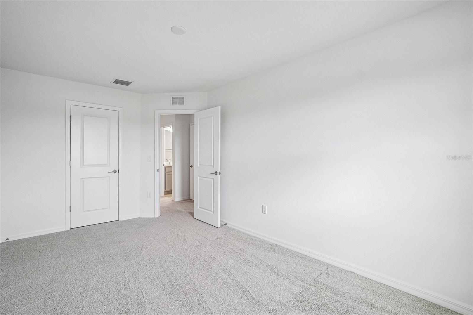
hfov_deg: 100.4
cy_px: 158
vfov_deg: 77.3
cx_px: 236
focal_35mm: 15
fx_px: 197
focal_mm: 10
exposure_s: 1/30
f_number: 8
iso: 640
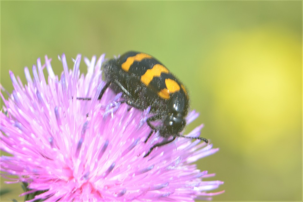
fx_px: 2651
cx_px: 152
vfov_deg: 4.4
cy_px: 101
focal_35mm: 315
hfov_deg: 6.5
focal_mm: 210
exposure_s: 1/125
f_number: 8
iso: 180
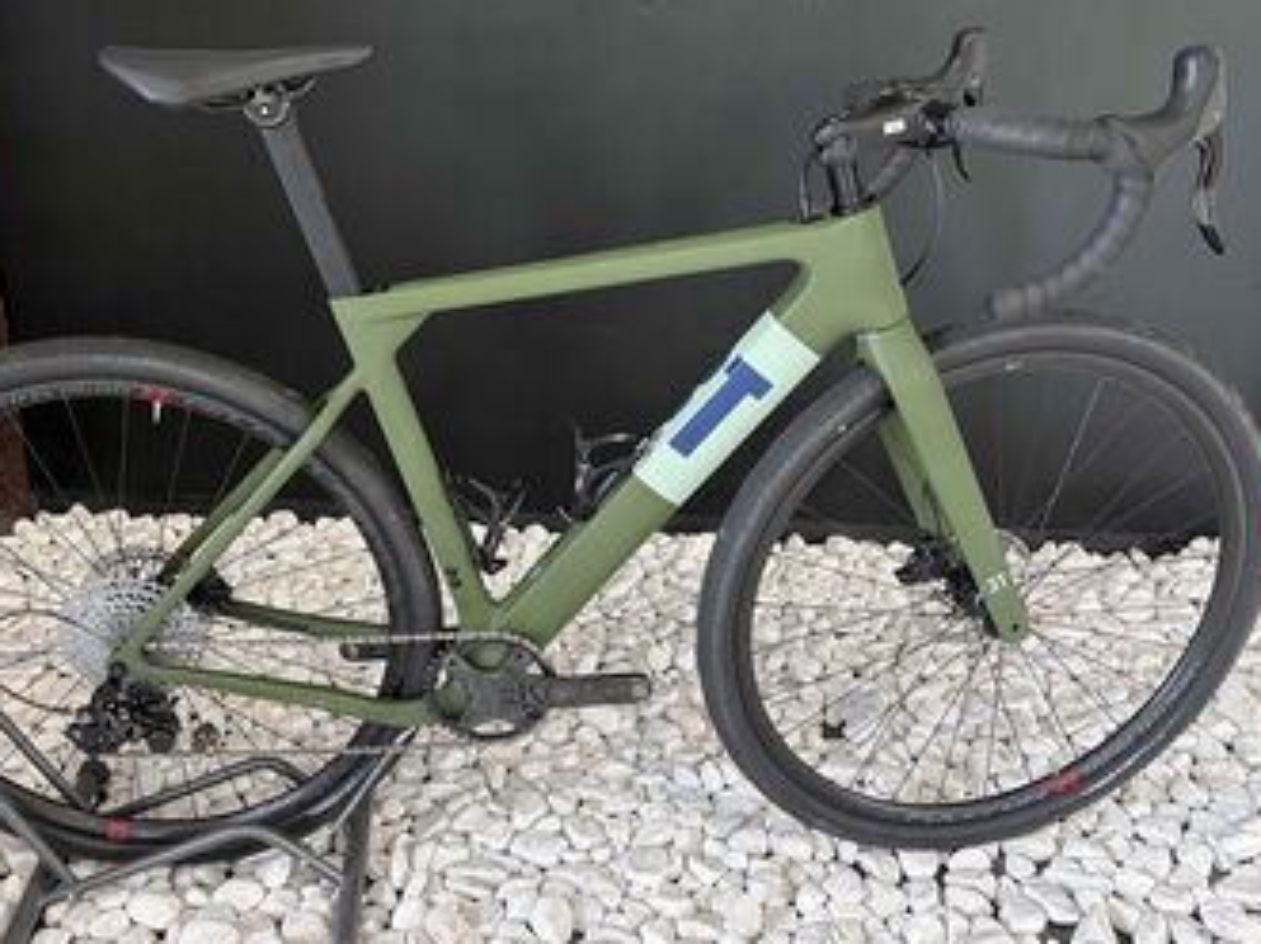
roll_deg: +2.0
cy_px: 493
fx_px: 1202
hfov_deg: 55.1
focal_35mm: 33
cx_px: 522
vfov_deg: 42.9
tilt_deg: -21.2
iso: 125
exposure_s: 1/100
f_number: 1.6
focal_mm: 5.96
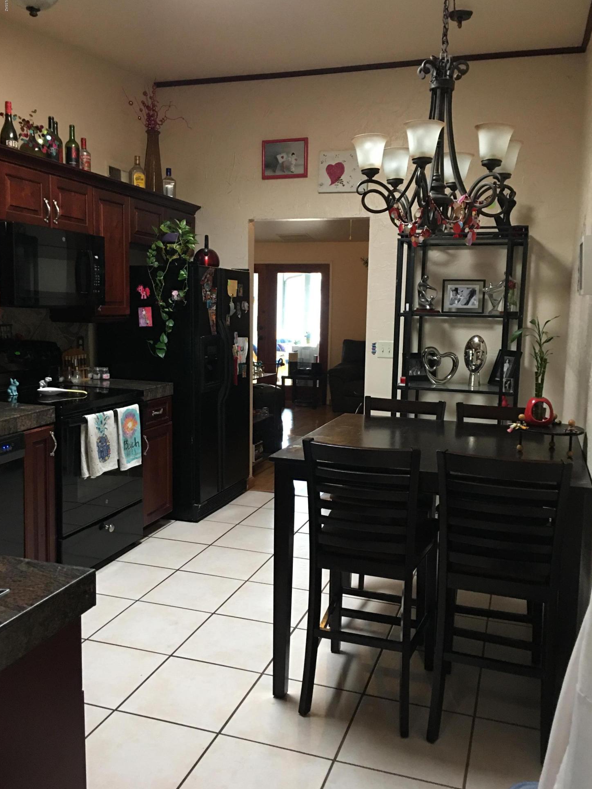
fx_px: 684
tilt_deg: -5.5
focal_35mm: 30
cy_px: 393
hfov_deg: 46.8
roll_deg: -0.7
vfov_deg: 60.0
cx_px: 294
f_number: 2.2
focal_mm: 4.15
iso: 100
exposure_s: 1/10
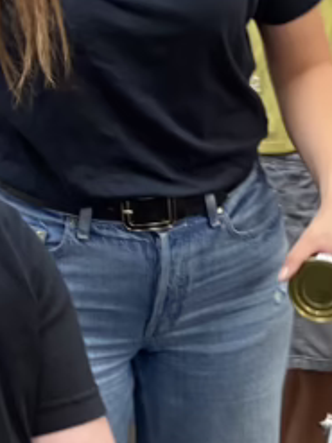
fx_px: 1382
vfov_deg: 18.2
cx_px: 328
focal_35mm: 108
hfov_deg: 13.5
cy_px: 289
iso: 160
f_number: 1.8
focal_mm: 4.25
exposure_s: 1/60
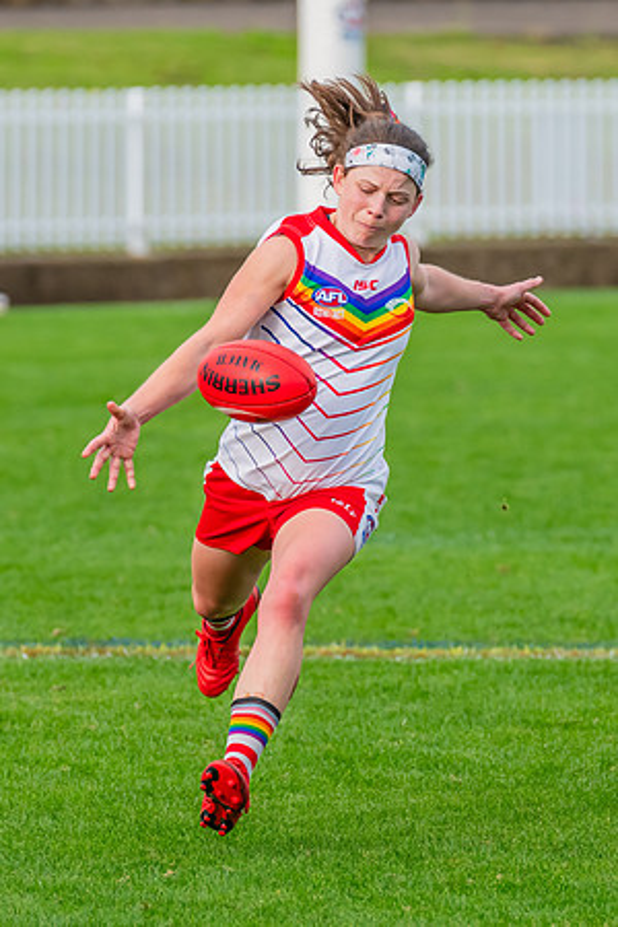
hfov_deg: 2.4
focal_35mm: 570
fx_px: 14675
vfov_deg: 3.6
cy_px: 478
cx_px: 368
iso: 800
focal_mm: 290
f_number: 6.3
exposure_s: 1/1000
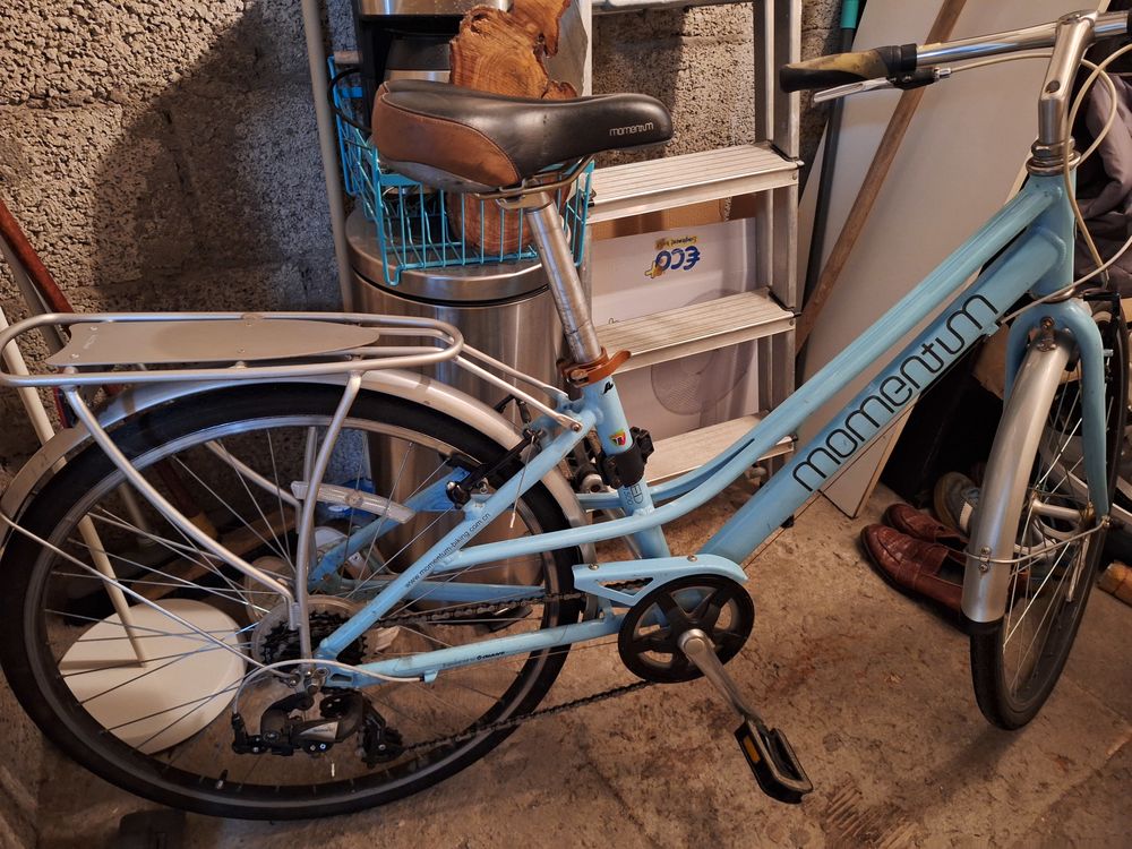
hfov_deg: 73.9
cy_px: 424
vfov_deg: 58.9
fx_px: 752
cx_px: 566
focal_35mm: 23
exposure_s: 1/20
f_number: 1.8
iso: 640
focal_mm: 5.54
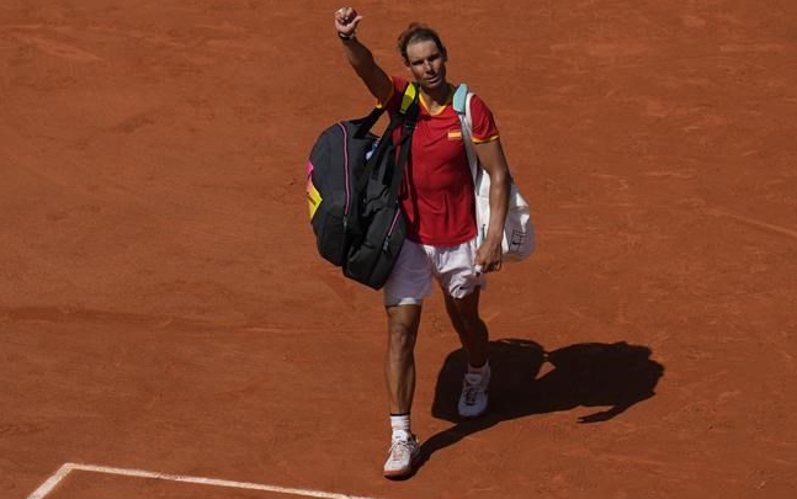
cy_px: 245
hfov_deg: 3.4
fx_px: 13342
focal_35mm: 614
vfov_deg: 2.1
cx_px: 398
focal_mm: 400
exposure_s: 1/2500
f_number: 4
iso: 125
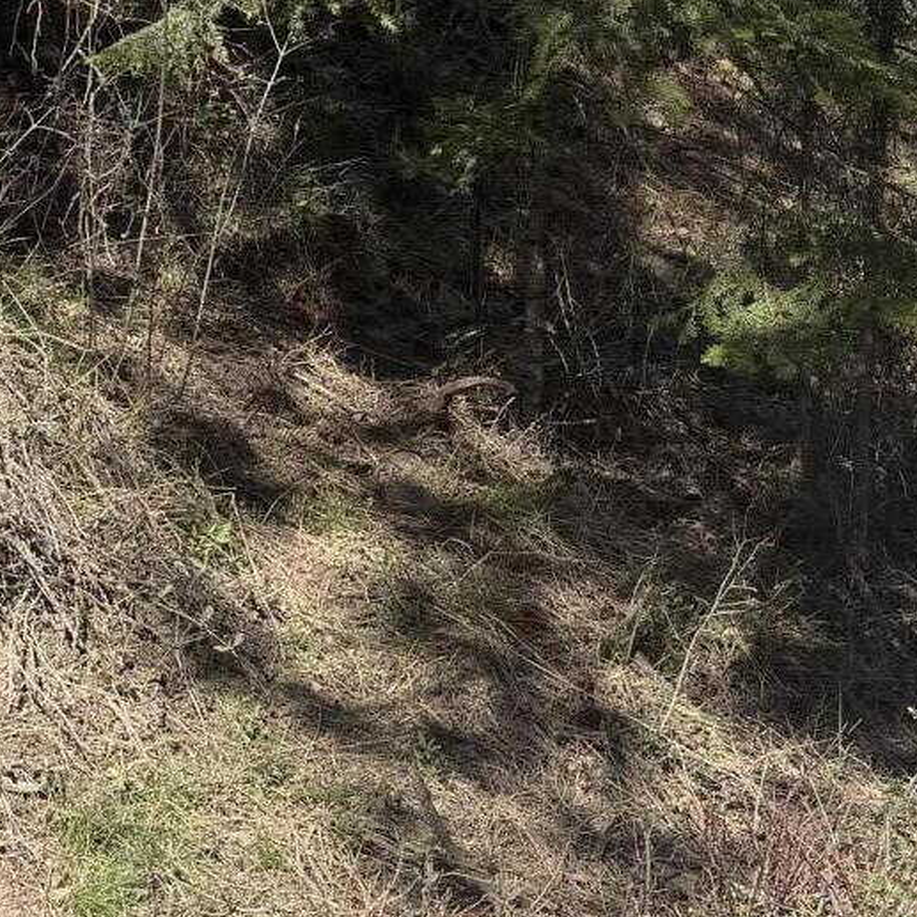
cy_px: 312
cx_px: 357
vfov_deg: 21.1
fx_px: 2458
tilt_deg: -1.0
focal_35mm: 82
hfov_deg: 21.1
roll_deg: +1.8
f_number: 1.78
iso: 80
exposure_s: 1/2169
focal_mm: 6.76
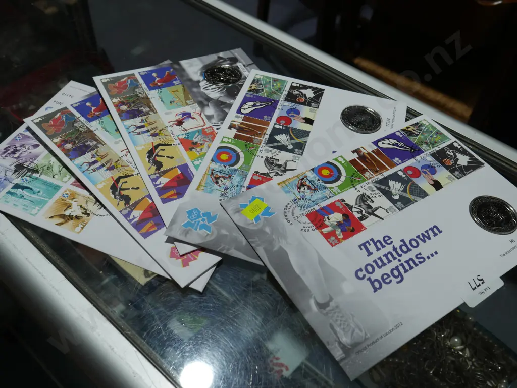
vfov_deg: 41.8
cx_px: 258
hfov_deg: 53.9
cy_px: 194
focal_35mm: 34
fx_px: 508
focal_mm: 17
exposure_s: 1/125
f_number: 5
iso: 200
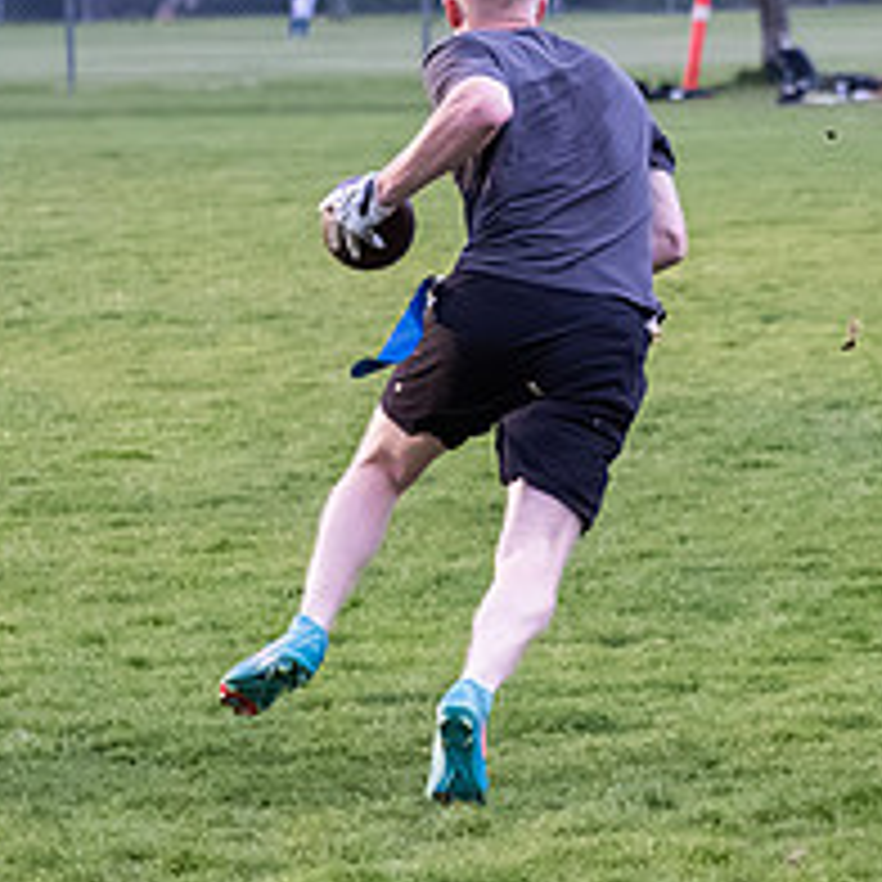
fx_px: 10666
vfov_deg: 4.7
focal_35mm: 370
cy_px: 278
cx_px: 696
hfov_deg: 4.7
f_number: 2.8
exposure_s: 1/1250
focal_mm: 70
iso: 3200
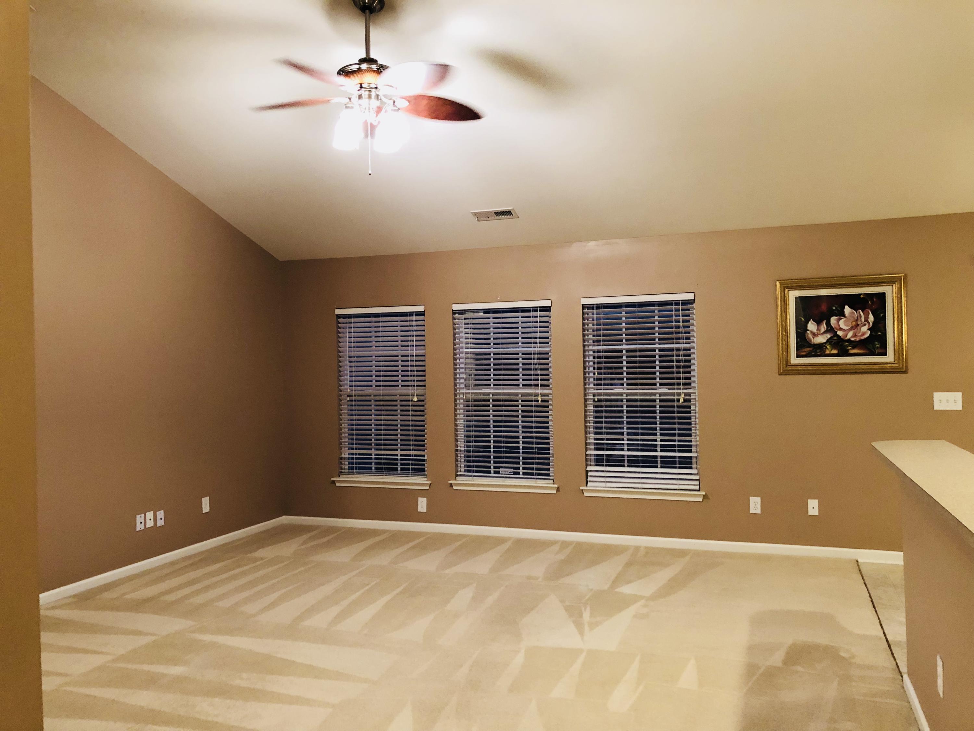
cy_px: 366
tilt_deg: +0.7
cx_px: 487
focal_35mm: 28
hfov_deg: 63.4
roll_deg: +1.2
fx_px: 788
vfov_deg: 49.7
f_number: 1.8
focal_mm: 4
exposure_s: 1/13
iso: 100
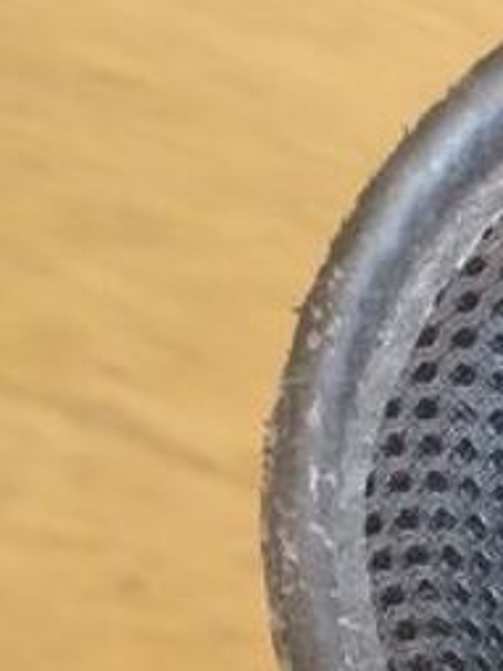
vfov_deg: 11.6
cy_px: 1678
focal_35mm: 136
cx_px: 1314
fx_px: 2637
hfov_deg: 9.4
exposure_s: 1/24
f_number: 1.8
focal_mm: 4.75
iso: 1345
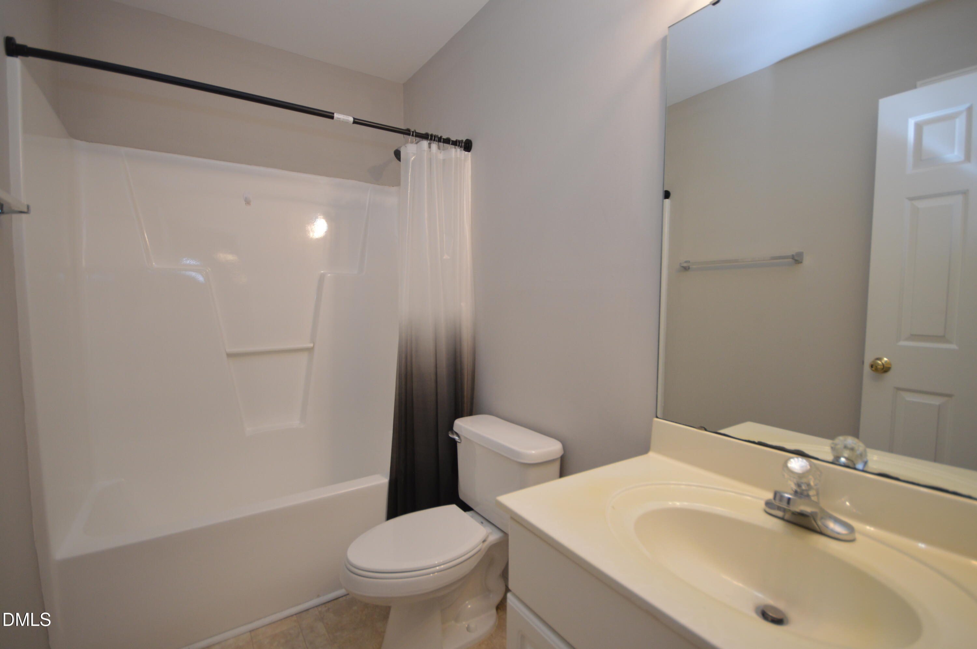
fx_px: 407
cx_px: 488
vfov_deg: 77.2
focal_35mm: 15
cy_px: 324
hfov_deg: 100.4
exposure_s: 1/60
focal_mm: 10
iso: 500
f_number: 4
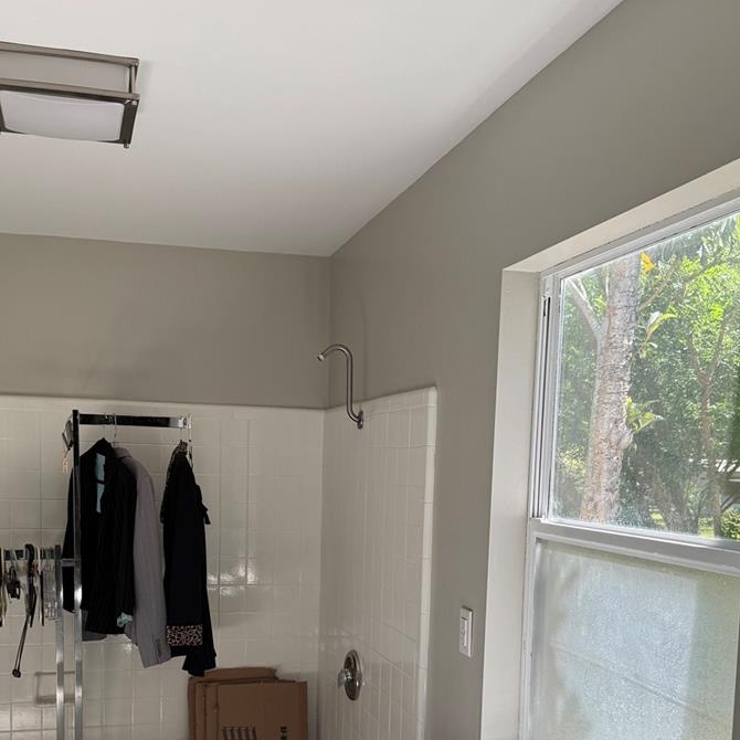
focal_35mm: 38
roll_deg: -1.3
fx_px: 919
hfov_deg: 43.8
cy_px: 554
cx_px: 329
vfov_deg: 42.5
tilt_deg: -4.4
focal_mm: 6.76
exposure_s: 1/329
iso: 100
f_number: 1.78
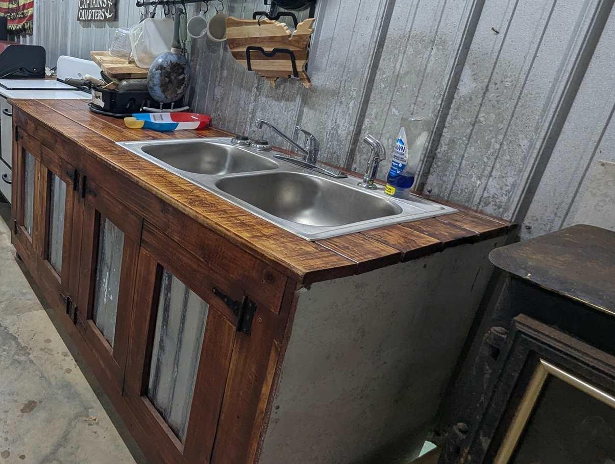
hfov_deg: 66.7
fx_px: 392
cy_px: 173
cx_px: 95
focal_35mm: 22
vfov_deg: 60.4
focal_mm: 1.95
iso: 48
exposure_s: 1/60
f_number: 2.2
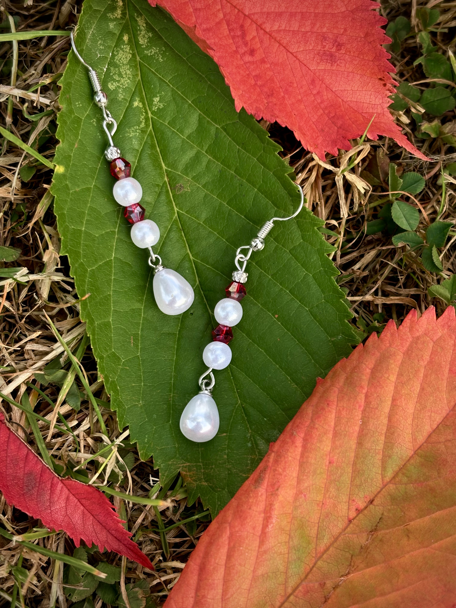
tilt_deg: -73.9
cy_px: 304
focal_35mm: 52
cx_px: 228
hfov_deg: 28.0
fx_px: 913
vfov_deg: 36.8
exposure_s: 1/180
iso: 50
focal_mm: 5.96
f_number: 1.6
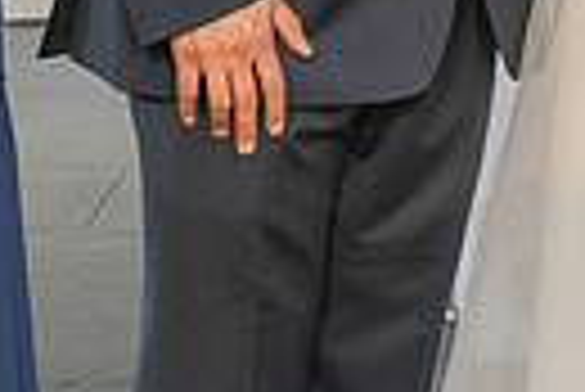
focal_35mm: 327
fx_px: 5320
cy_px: -246
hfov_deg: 6.3
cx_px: 485
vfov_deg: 4.2
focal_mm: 56
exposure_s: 1/160
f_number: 5
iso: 200
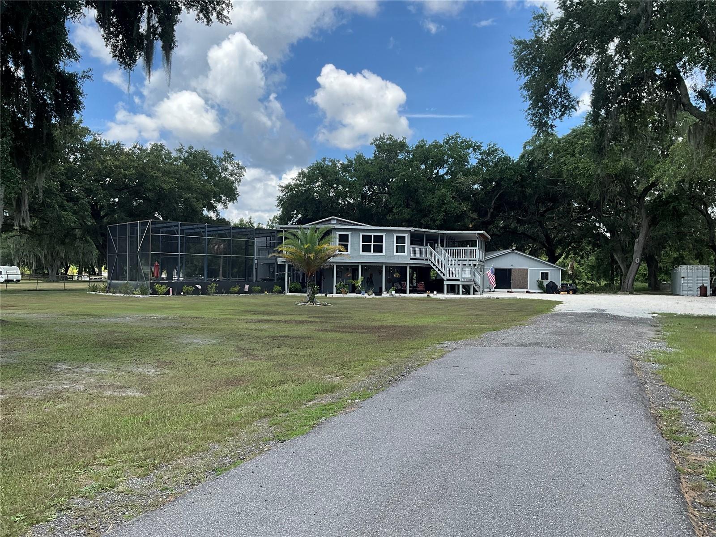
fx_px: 600
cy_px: 268
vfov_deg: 48.2
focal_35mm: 29
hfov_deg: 61.7
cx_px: 358
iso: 25
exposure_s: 1/842
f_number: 1.8
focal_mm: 3
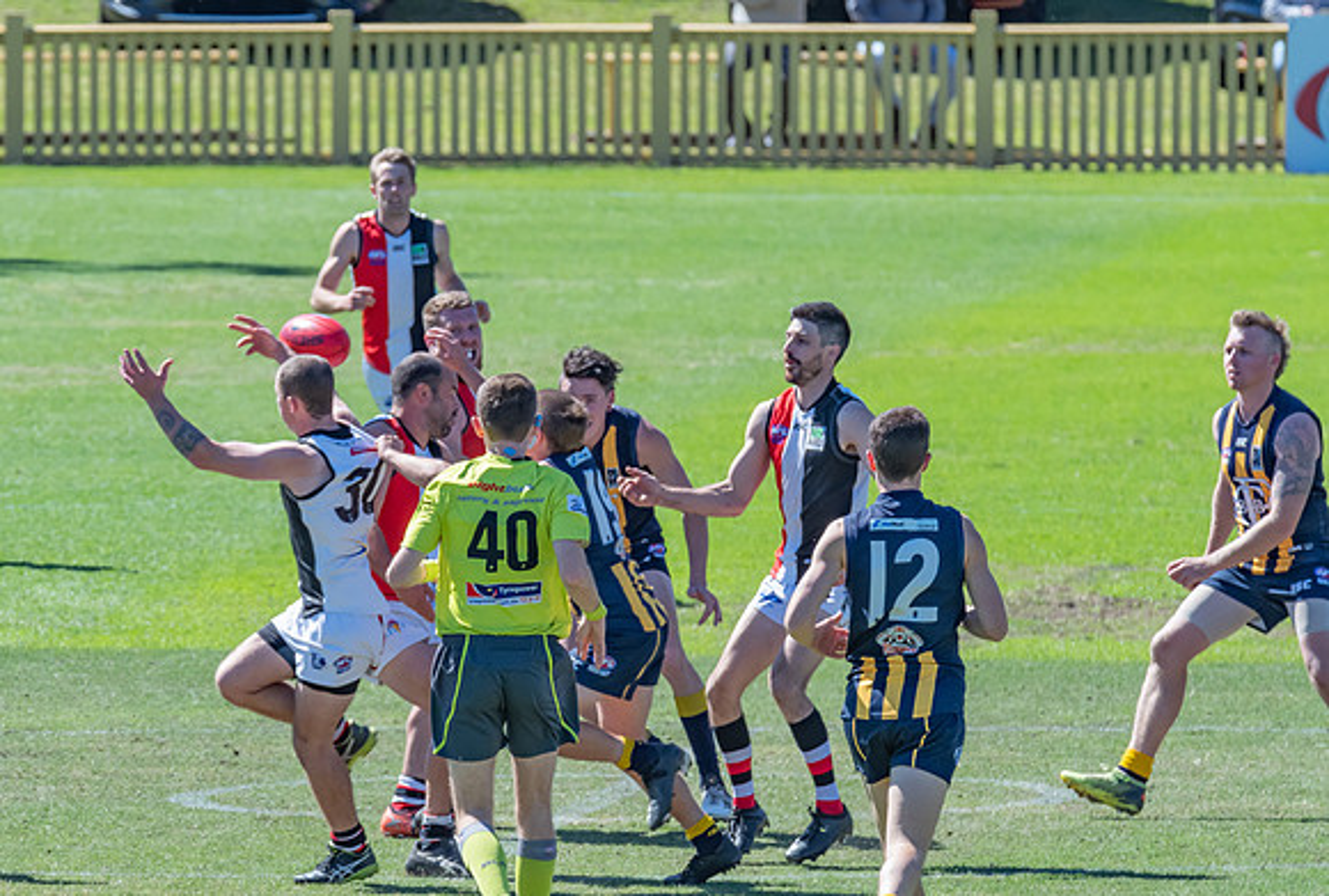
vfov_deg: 2.0
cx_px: 585
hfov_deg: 2.9
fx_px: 26025
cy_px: 400
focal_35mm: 703
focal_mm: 420
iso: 800
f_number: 11
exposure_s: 1/1000
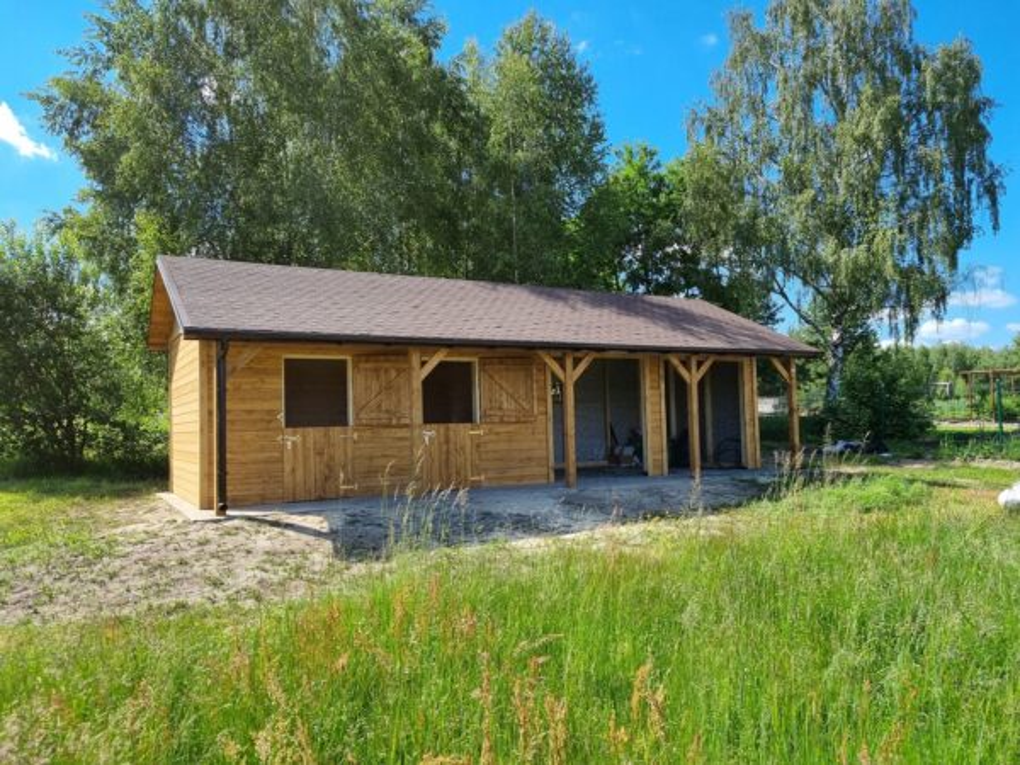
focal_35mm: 26
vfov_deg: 53.1
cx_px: 510
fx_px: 766
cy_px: 382
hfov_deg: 67.3
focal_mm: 5.4
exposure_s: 1/1608
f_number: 1.8
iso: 50
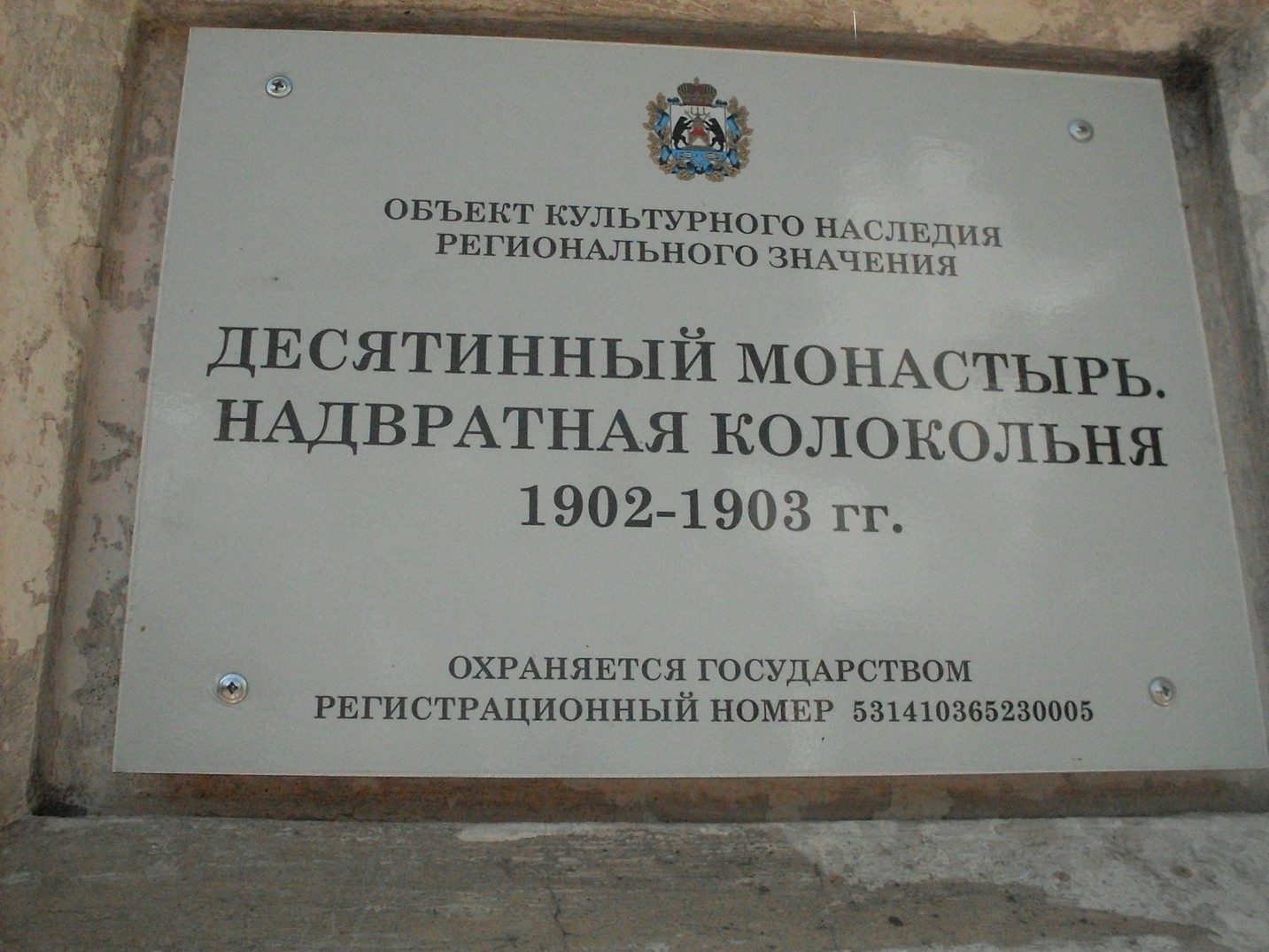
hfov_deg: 49.0
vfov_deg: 37.7
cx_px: 634
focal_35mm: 38
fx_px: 1393
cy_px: 476
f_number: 8.4
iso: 400
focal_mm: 6.3
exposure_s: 1/750
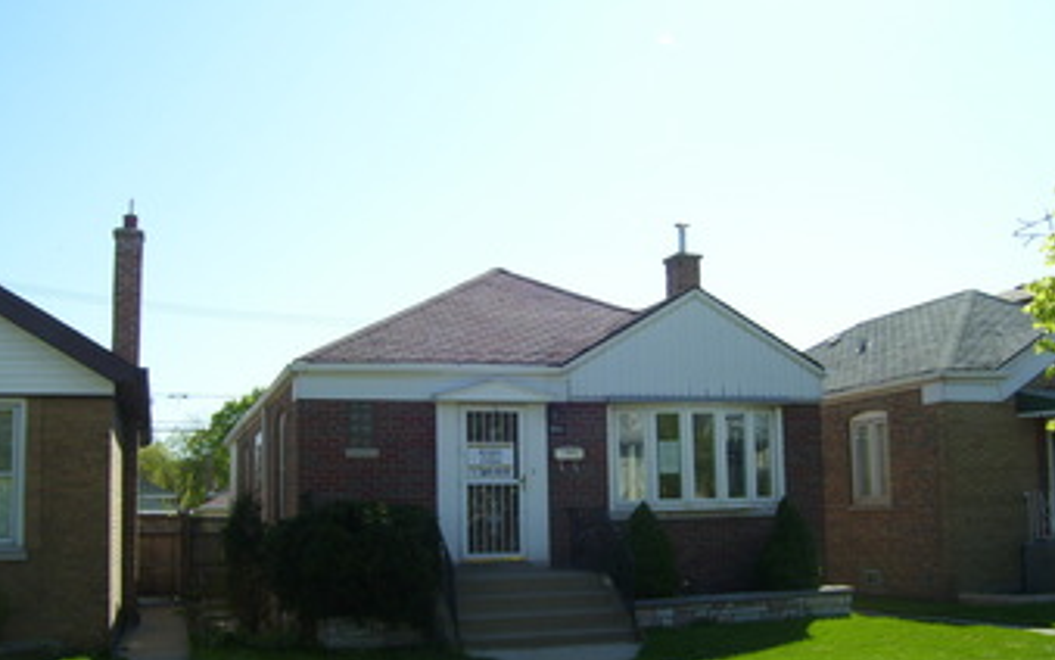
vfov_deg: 32.0
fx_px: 1150
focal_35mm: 40
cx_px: 526
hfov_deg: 49.3
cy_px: 374
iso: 80
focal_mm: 6
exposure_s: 1/350
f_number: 4.8
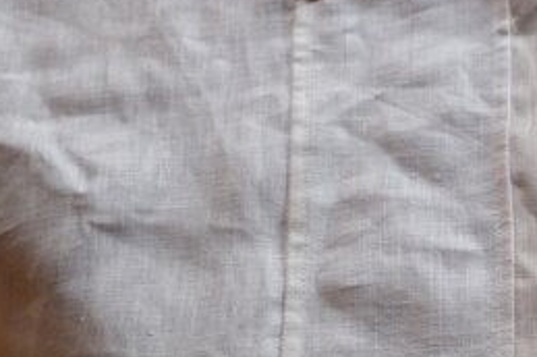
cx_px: 786
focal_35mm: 167
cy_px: 35
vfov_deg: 8.2
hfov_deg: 11.8
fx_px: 2488
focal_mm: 30
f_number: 2.8
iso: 1000
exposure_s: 1/100
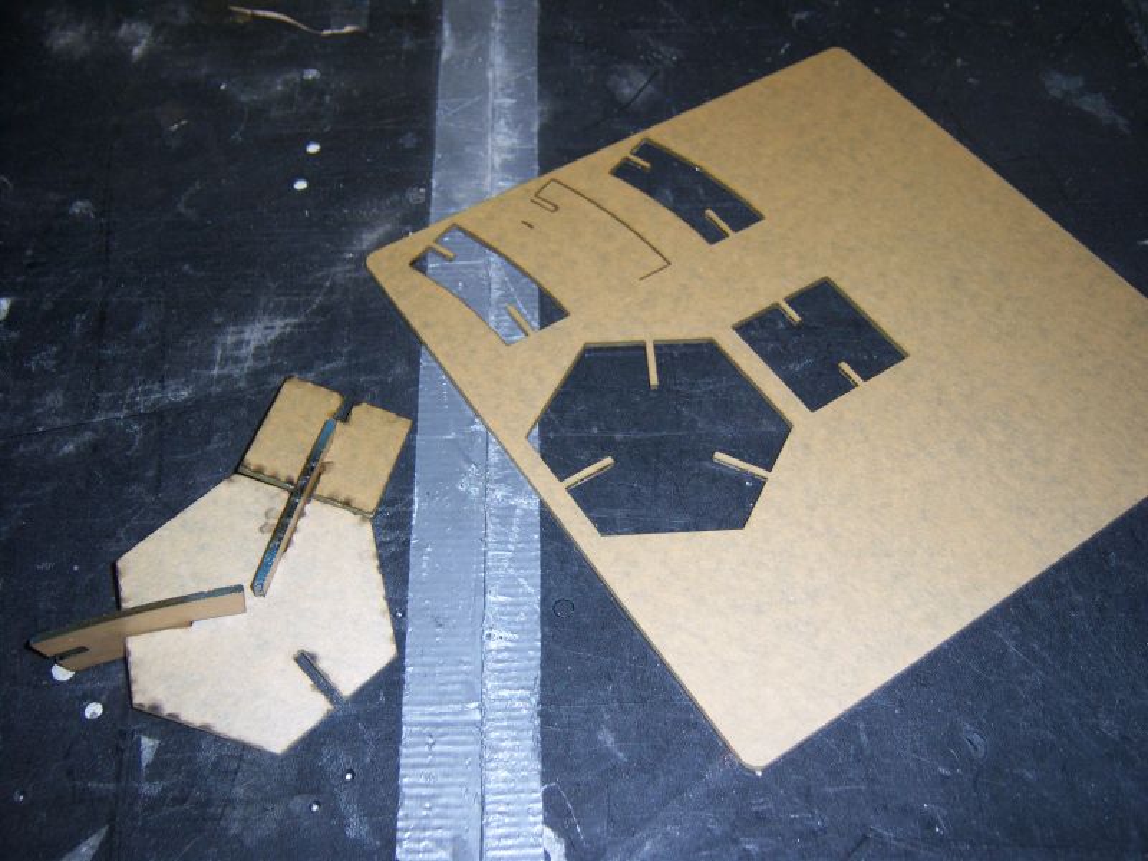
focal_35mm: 36
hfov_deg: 51.4
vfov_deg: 39.7
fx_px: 1194
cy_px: 430
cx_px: 574
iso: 80
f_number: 2.8
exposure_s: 1/60
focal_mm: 7.5
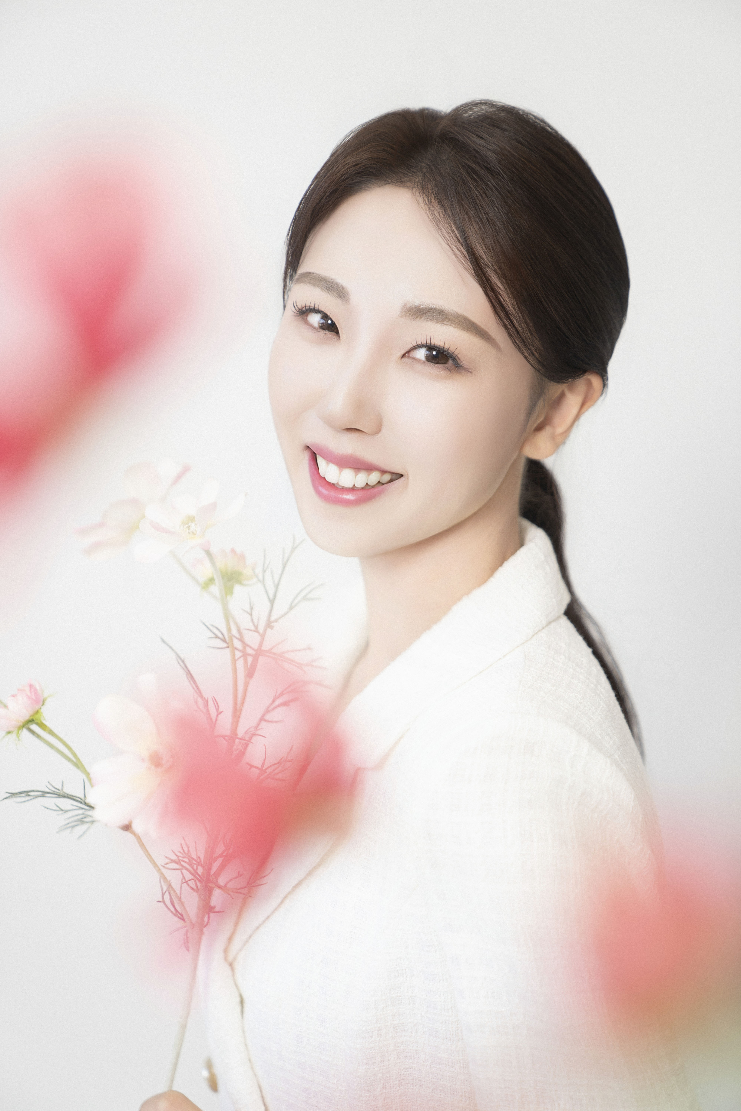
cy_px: 556
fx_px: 2161
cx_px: 370
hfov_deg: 19.5
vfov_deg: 28.8
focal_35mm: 70
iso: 500
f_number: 2.8
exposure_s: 1/200
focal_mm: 70
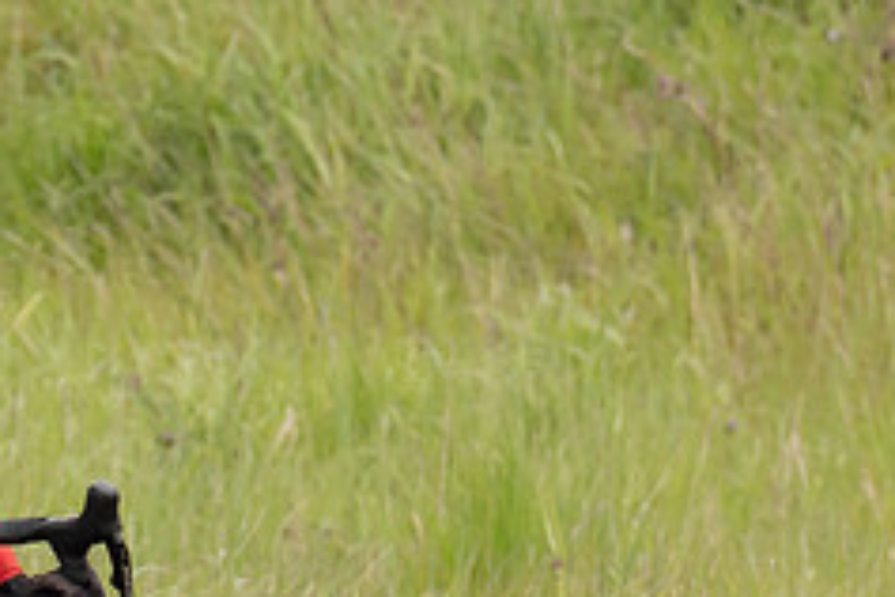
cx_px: -438
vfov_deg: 0.9
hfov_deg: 1.4
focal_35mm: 1466
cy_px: 216
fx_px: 36444
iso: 320
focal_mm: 200
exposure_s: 1/1000
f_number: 4
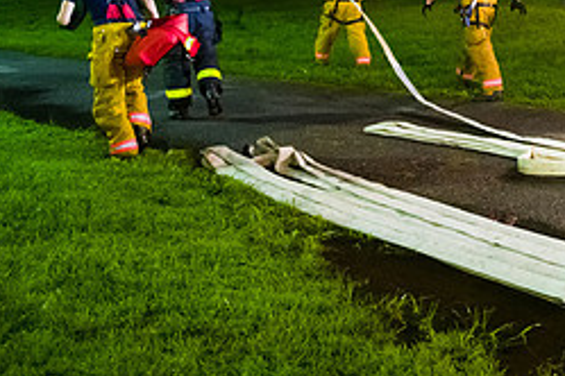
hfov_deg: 32.3
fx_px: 879
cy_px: -40
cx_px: 588
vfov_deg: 22.8
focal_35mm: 56
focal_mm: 24
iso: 6400
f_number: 3.2
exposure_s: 1/125
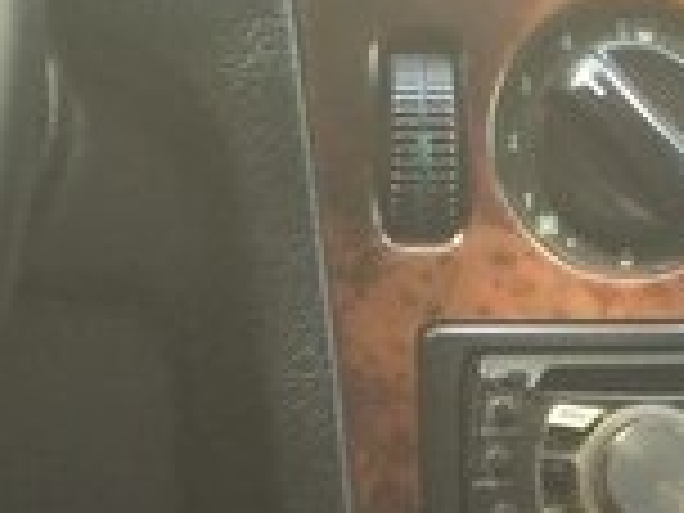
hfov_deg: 15.6
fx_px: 2490
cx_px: 472
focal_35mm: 126
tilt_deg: -33.9
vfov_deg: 10.9
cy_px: 947
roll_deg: -0.2
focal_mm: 4.15
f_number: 2.2
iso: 40
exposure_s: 1/33
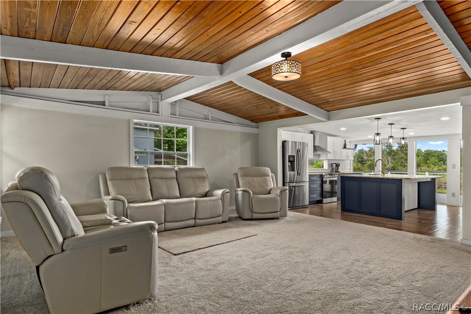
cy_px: 157
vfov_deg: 63.2
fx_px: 255
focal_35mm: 20
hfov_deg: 85.4
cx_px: 236
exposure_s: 1/8
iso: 320
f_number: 8
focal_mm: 13
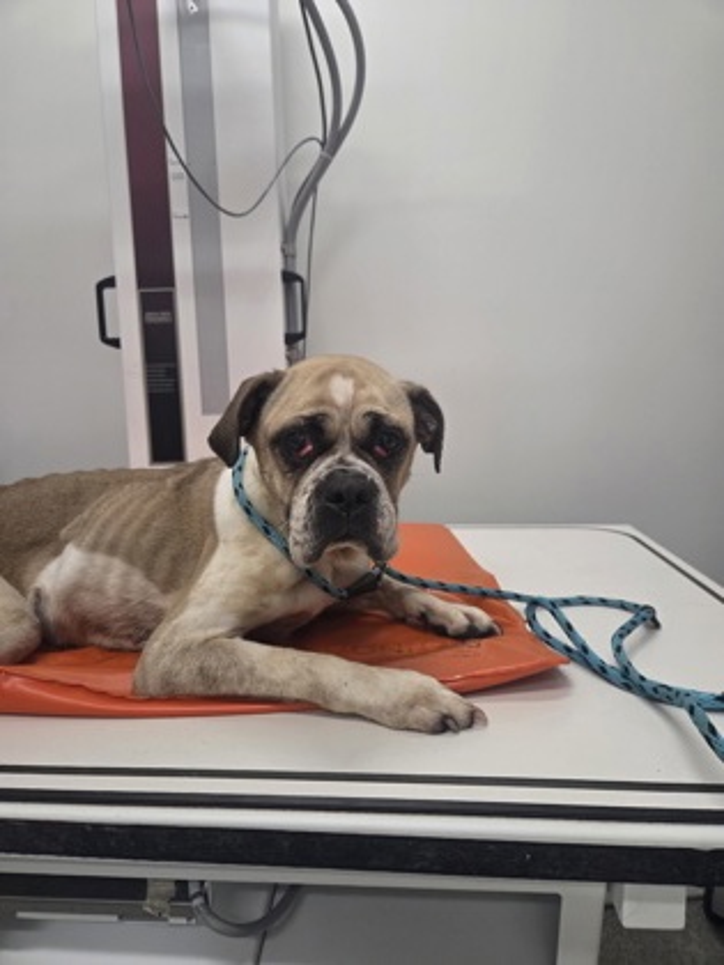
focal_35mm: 23
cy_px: 482
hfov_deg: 58.9
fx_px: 641
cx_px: 362
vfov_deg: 73.9
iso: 640
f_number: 1.8
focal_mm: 5.4
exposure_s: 1/60
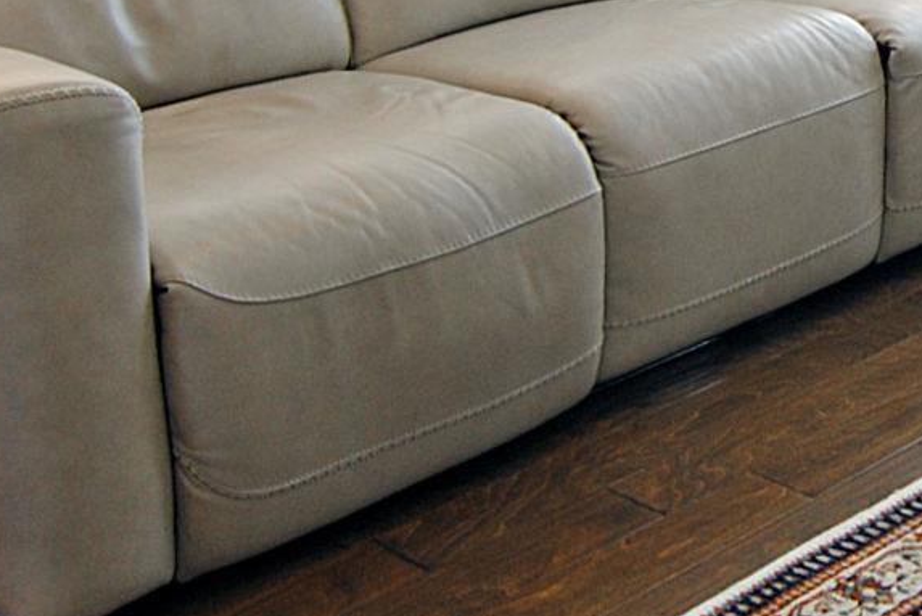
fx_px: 1692
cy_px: -70
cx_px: 1127
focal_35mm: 66
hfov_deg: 26.8
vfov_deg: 19.7
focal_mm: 11
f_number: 2.8
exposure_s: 1/30
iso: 200
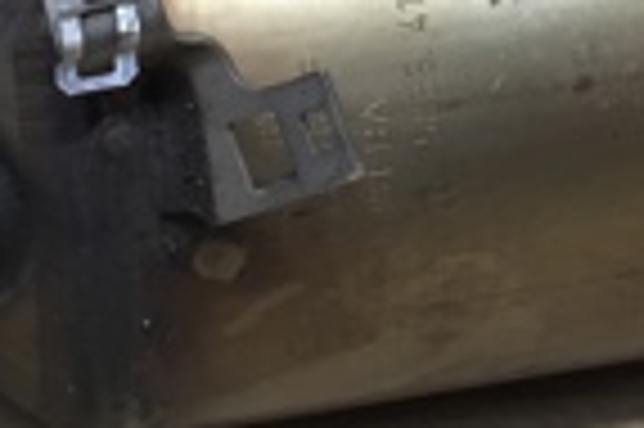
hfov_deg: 15.2
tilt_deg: -35.4
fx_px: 2412
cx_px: 284
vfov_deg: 10.0
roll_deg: -1.3
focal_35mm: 135
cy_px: -41
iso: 80
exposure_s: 1/33
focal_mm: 4.15
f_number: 2.2
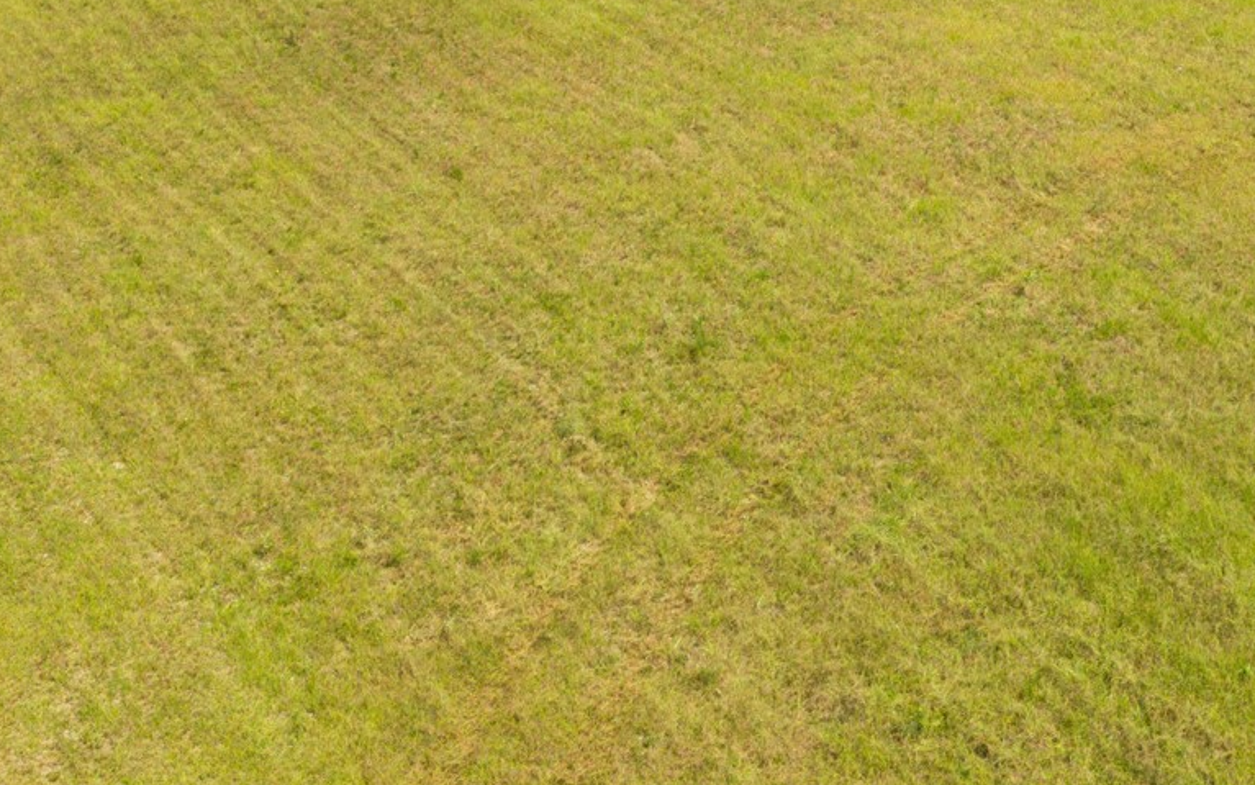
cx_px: 986
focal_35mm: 68
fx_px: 2326
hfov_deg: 29.6
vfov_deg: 18.0
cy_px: -197
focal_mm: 8.7
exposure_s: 1/60
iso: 200
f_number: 1.8
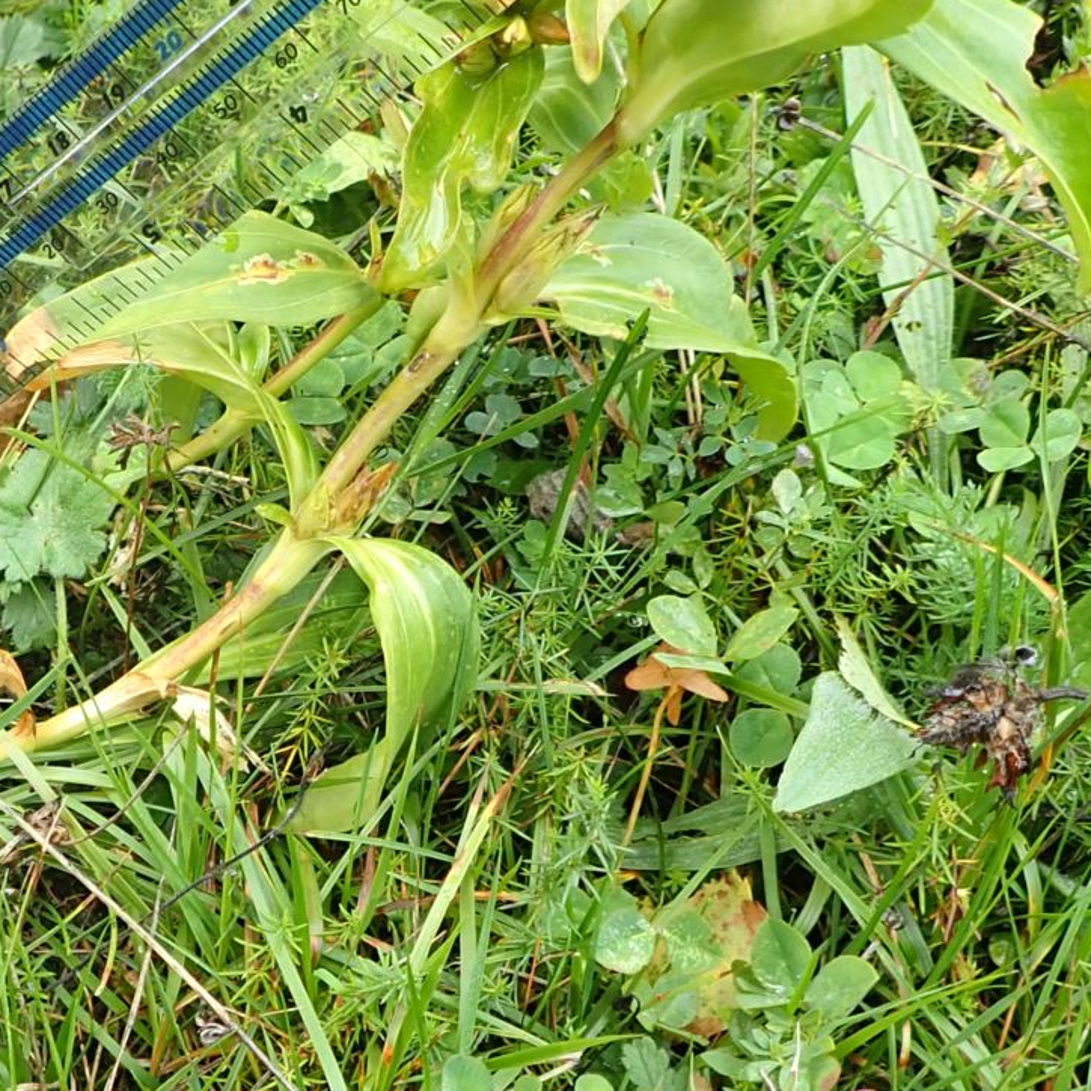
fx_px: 2175
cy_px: 549
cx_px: 154
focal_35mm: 61
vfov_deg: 28.2
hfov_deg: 27.4
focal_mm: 4.5
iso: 100
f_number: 2.8
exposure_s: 1/100
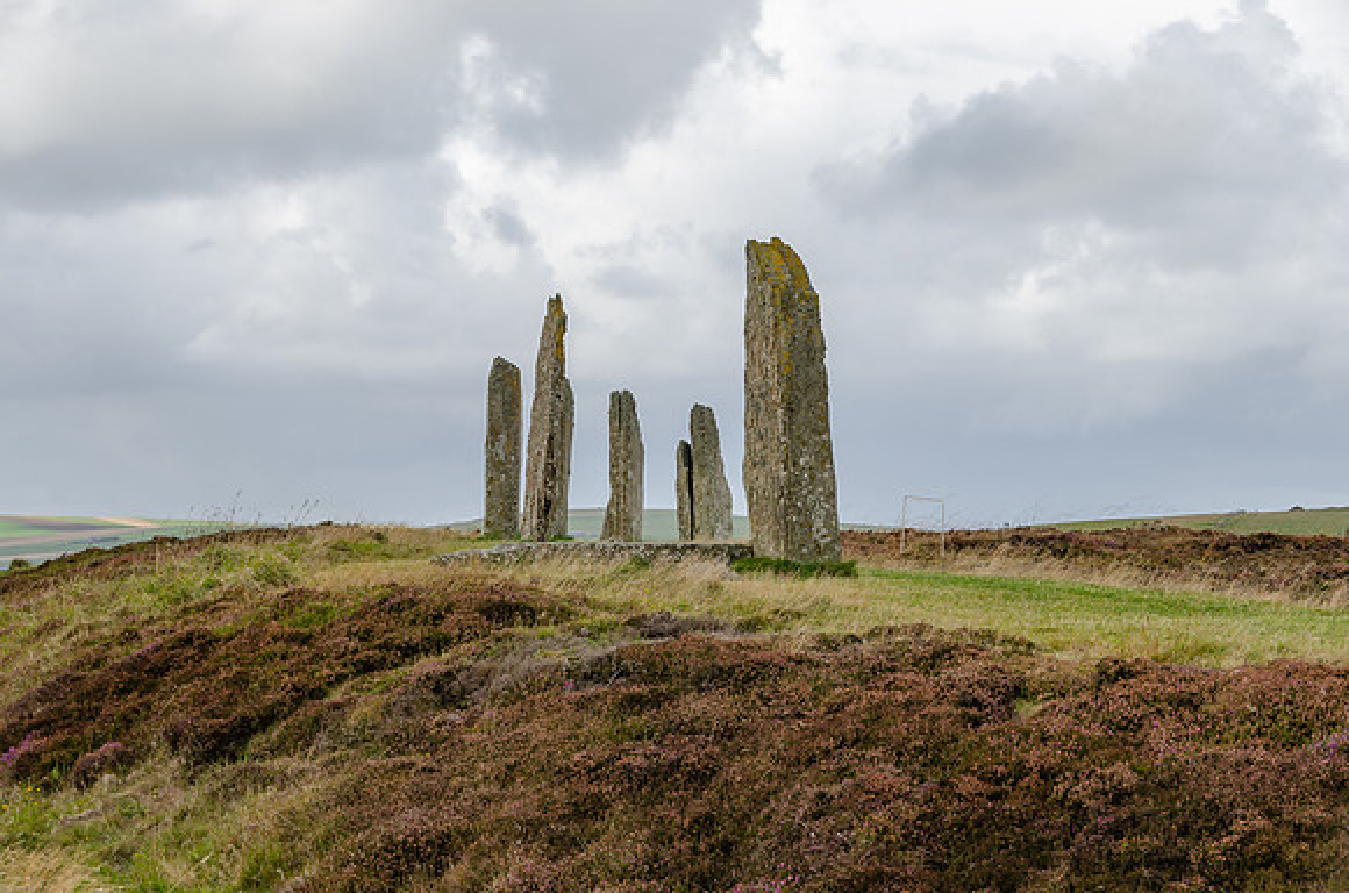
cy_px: 446
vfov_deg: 14.0
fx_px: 3646
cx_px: 674
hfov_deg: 21.0
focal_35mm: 98
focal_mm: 65
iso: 100
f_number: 8
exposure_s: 1/250
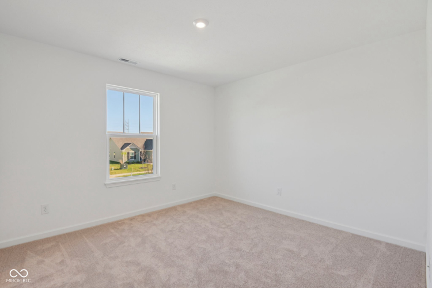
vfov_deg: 73.7
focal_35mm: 16
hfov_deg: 96.7
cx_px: 216
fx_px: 192
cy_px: 144
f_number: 8
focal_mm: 16
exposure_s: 1/25
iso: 100
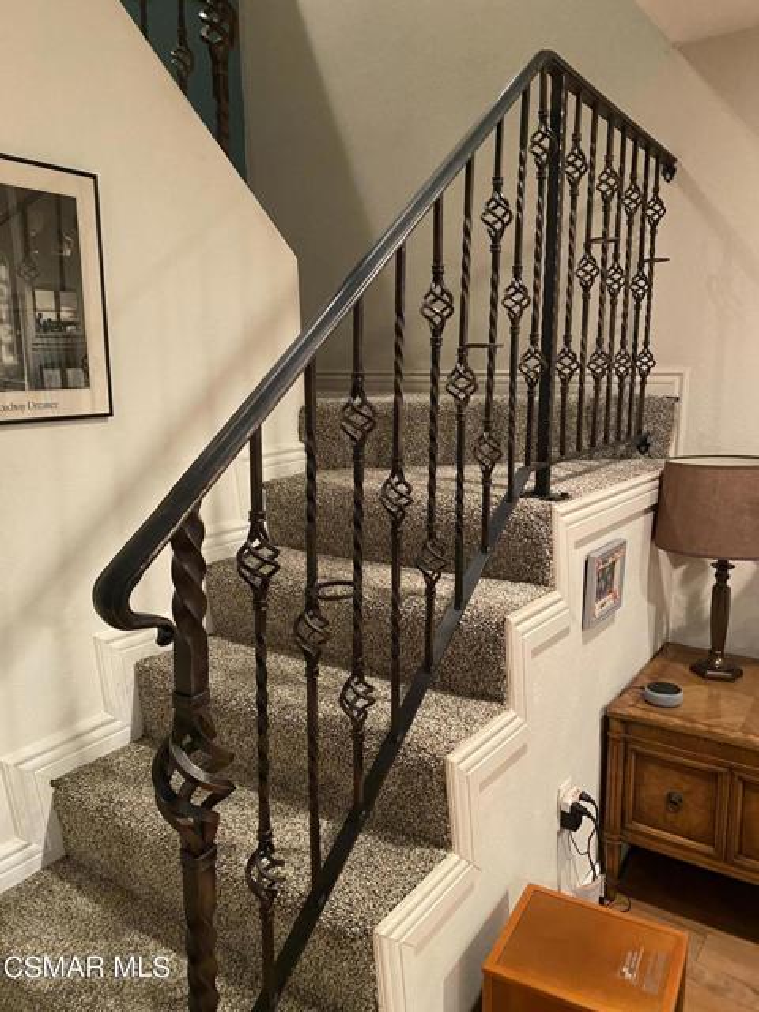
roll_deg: +1.1
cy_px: 506
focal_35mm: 26
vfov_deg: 67.3
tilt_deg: -8.3
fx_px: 760
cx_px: 380
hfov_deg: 53.1
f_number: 1.8
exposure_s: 1/30
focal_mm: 4.25
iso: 640
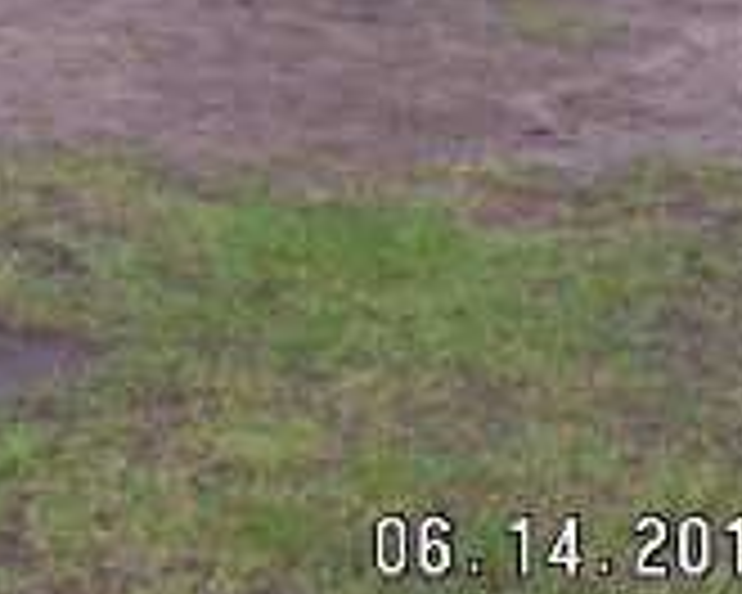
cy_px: -151
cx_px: -160
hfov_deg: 17.2
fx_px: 2328
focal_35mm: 106
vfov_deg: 14.0
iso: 50
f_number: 3.2
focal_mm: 5.86
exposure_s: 1/60
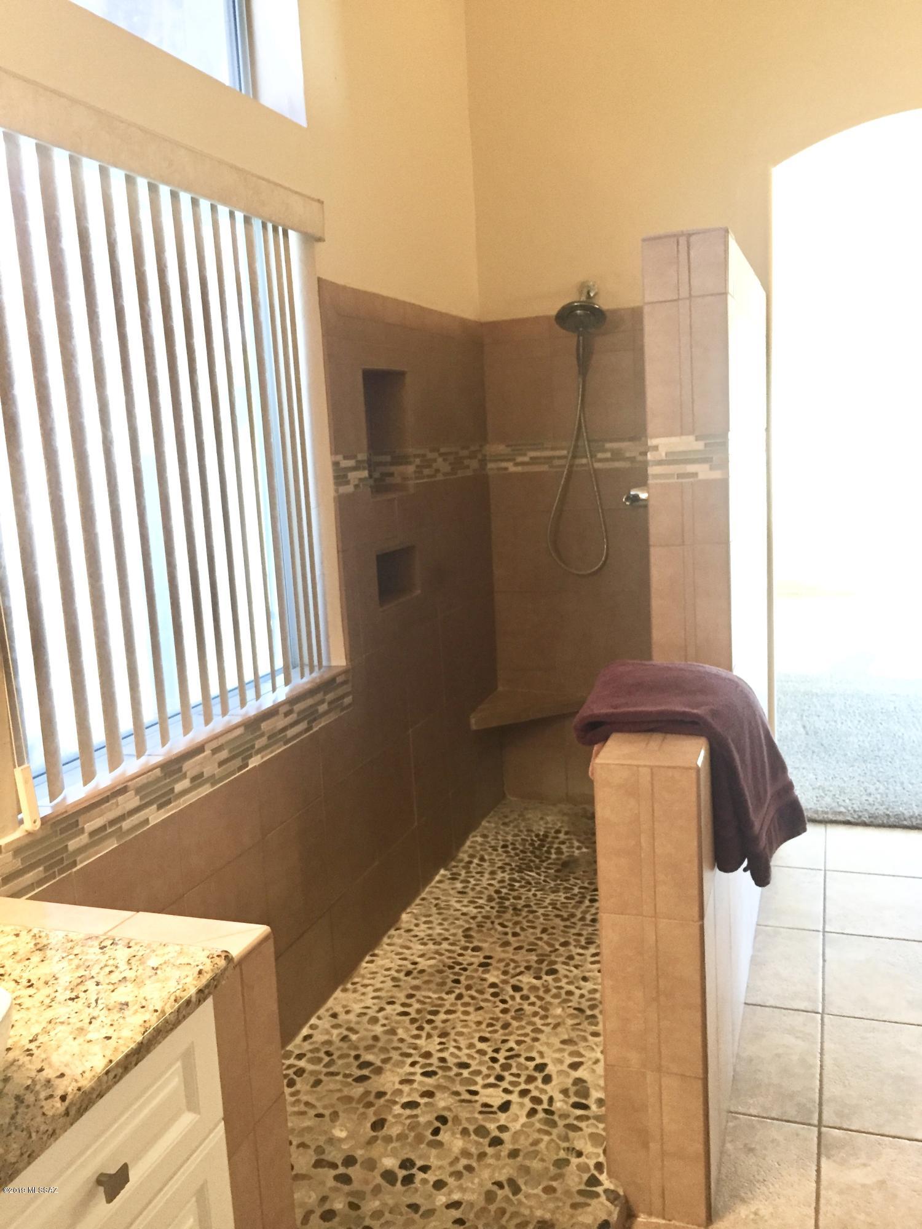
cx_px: 461
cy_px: 614
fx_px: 1030
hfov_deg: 48.2
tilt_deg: -9.3
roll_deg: +2.7
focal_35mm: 29
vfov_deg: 61.7
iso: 200
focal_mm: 4.15
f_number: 2.2
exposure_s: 1/30
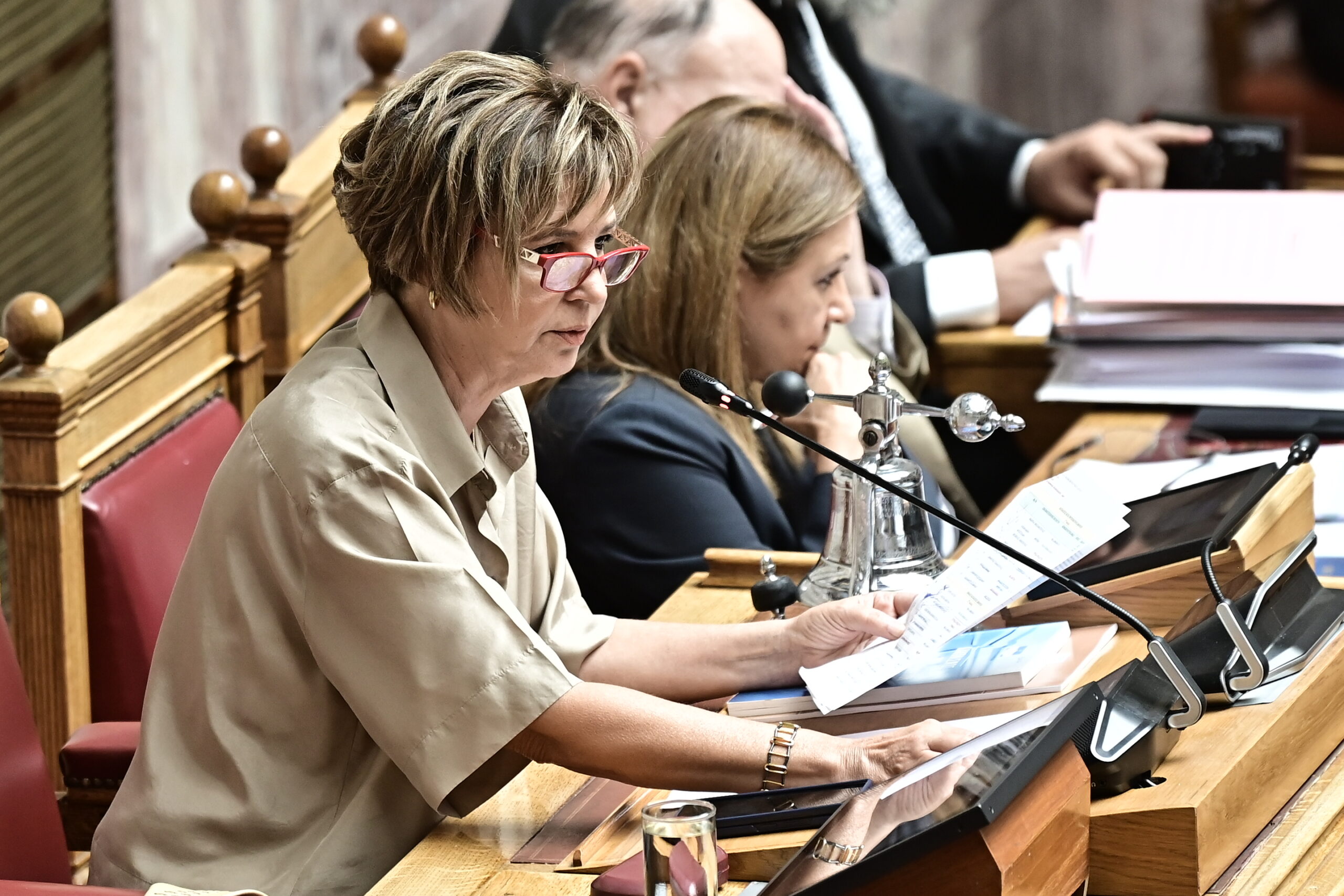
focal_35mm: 300
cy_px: 448
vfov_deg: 4.6
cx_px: 672
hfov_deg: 6.9
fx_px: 11200
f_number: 3.5
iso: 800
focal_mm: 200
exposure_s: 1/400
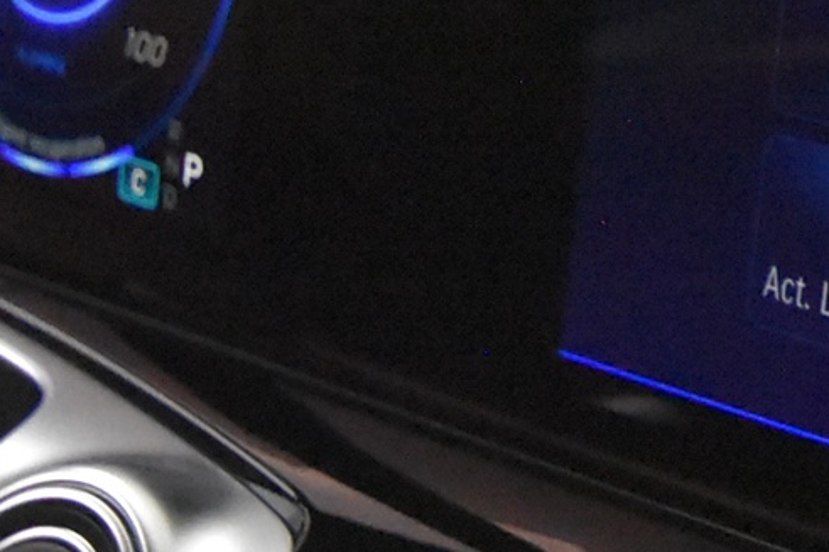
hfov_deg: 12.5
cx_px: 1363
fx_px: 3522
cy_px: 187
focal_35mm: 153
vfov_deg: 9.0
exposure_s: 1/60
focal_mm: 20
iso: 8000
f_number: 5.6
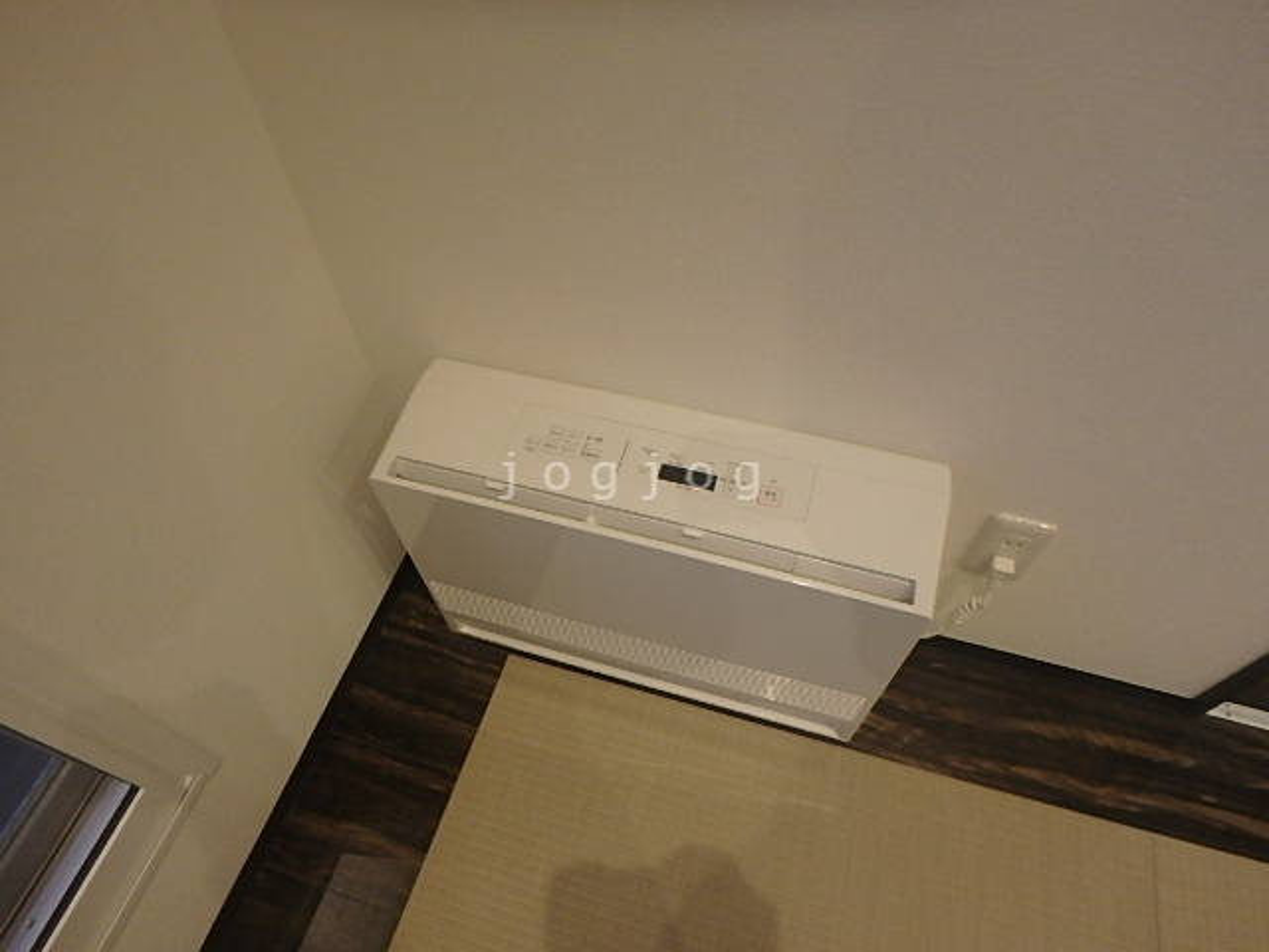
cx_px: 634
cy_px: 476
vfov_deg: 63.4
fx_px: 770
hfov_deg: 79.0
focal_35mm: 21
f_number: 3.5
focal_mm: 3.7
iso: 320
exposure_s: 1/30
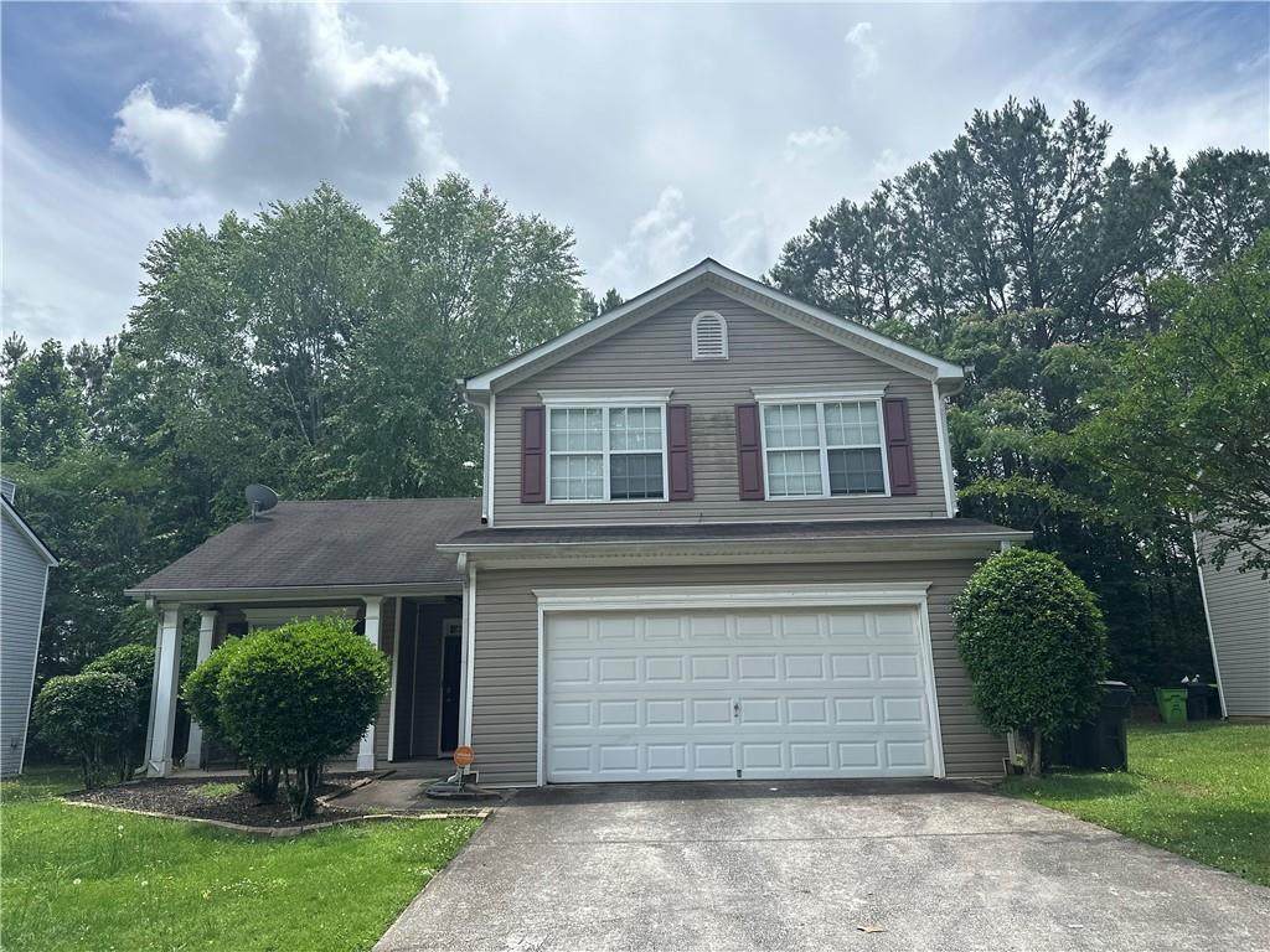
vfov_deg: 56.8
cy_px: 476
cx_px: 635
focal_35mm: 24
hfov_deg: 71.6
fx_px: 881
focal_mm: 6.86
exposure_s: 1/4016
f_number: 1.78
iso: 80
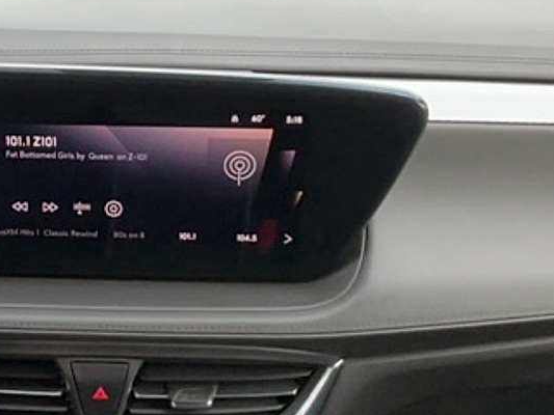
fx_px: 1441
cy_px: 293
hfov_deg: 21.1
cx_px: 21
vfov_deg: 16.4
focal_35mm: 90
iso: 50
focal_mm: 3
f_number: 1.8
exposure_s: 1/60
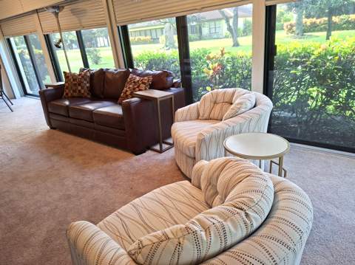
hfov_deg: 74.0
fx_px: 236
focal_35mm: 23
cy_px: 132
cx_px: 178
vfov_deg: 58.8
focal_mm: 5.54
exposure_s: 1/100
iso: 250
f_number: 1.8
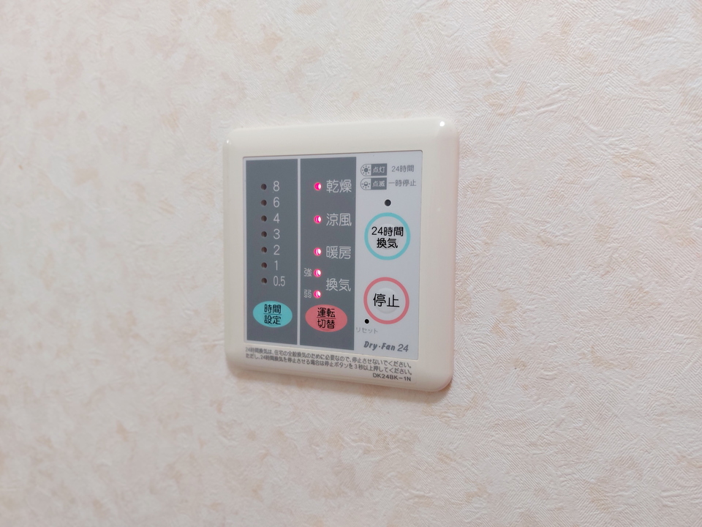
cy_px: 264
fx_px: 487
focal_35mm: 24
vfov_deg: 56.8
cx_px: 351
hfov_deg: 71.6
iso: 125
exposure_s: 1/24
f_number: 1.8
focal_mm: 5.23
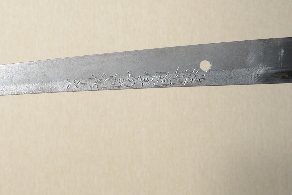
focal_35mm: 81
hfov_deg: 25.1
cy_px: 72
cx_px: 143
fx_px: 657
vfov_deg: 16.8
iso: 400
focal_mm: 40
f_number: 11
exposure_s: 1/2
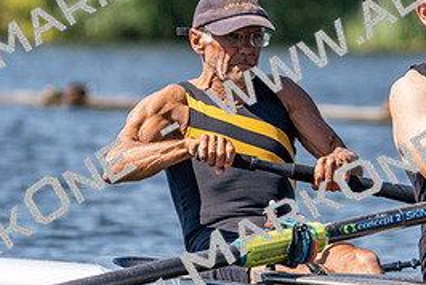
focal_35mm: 643
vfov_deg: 2.1
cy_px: 121
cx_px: 404
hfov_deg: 3.2
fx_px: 7617
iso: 320
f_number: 5.6
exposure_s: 1/2000
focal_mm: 295
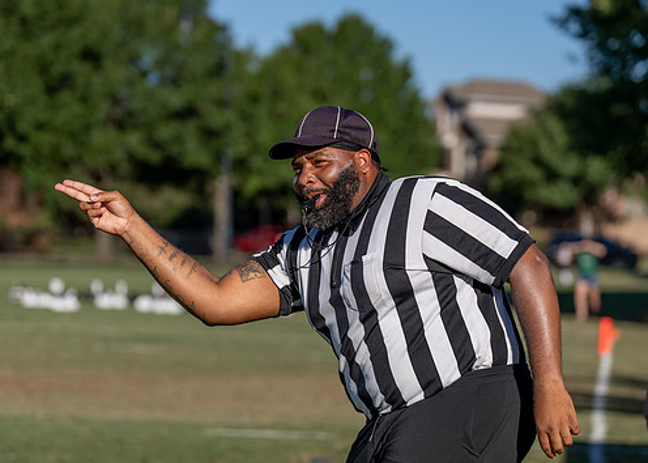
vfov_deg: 10.6
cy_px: 223
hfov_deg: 14.9
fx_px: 2484
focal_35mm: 135
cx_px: 313
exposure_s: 1/2000
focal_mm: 105
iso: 100
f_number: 2.8
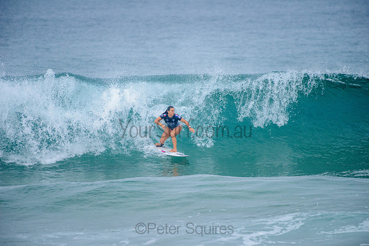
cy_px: 123
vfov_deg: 2.8
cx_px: 184
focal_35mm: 500
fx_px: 5127
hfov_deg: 4.1
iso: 800
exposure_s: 1/2000
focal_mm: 500
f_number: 5.6
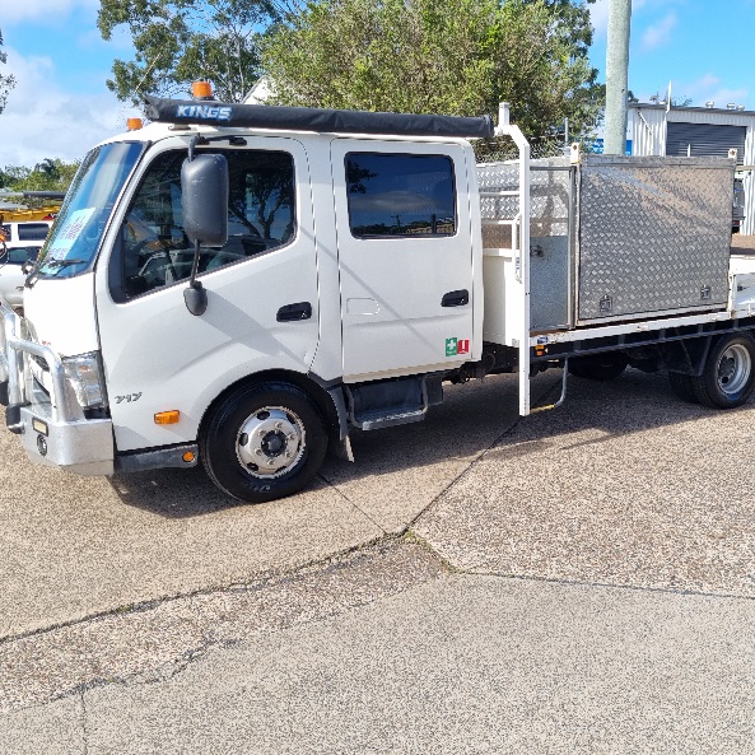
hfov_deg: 52.2
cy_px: 374
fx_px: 765
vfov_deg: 52.5
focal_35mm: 31
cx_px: 448
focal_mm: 5.4
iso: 50
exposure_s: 1/2000
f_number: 1.8
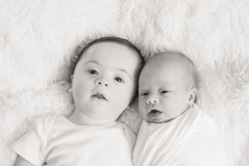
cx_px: 118
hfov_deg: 27.5
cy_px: 79
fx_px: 509
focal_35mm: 74
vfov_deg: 18.5
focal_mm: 70
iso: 500
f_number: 4.5
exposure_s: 1/160
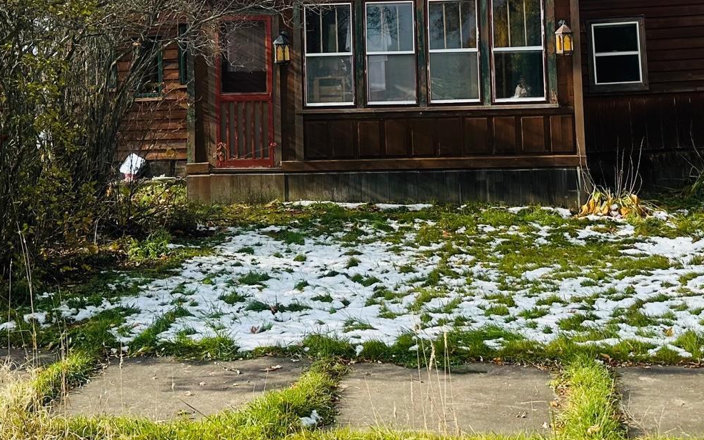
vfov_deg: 23.9
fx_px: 998
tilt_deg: -1.6
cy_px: 14
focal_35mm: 52
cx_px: 373
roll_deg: +0.8
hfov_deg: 38.9
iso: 80
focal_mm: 6.86
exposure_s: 1/3356
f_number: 1.78
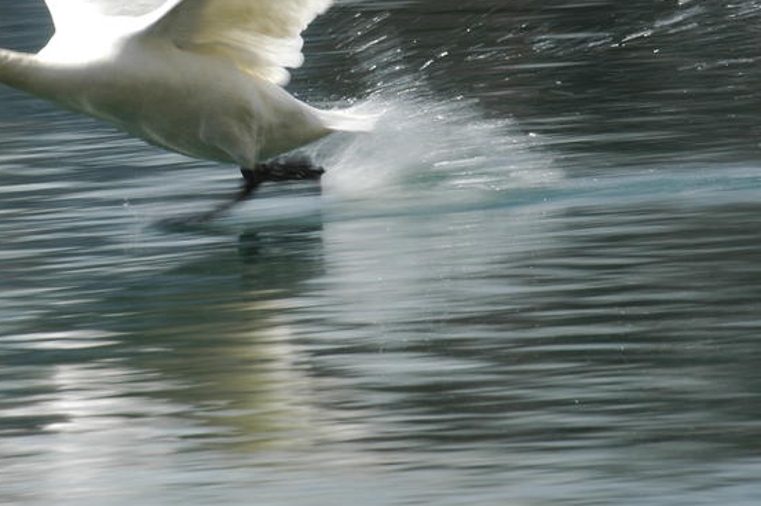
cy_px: 86
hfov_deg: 3.4
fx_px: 12908
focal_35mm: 611
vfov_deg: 2.2
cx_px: 144
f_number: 20
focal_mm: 220
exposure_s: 1/80
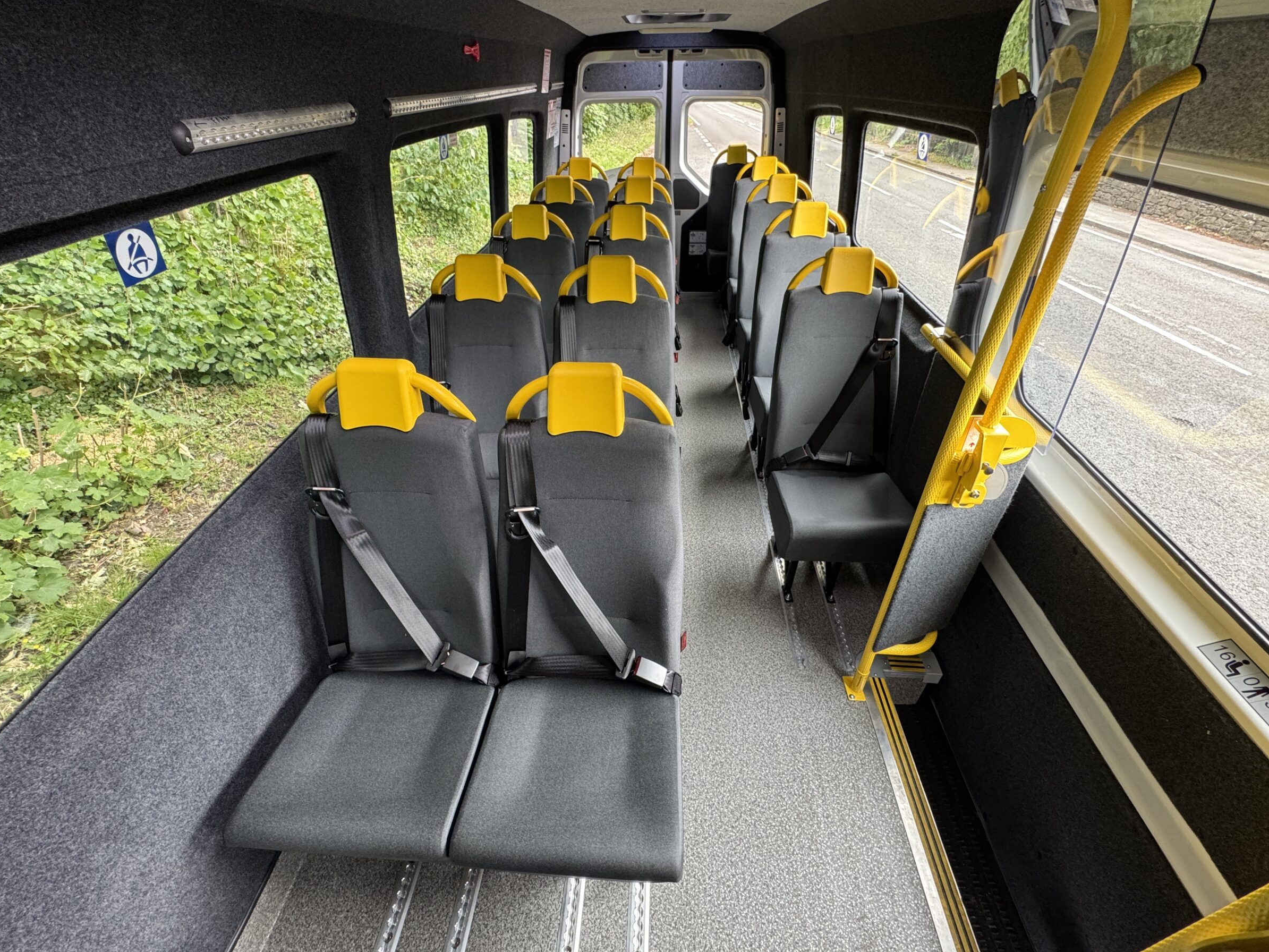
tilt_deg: -32.8
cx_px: 632
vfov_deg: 81.7
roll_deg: -2.0
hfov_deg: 98.2
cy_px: 455
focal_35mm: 15
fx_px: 550
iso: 250
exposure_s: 1/99
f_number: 2.2
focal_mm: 2.22
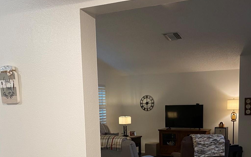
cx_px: 153
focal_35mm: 43
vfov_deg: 28.8
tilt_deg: -6.9
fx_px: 294
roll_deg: +1.1
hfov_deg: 45.9
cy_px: 140
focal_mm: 4.25
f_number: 1.8
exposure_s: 1/60
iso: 100
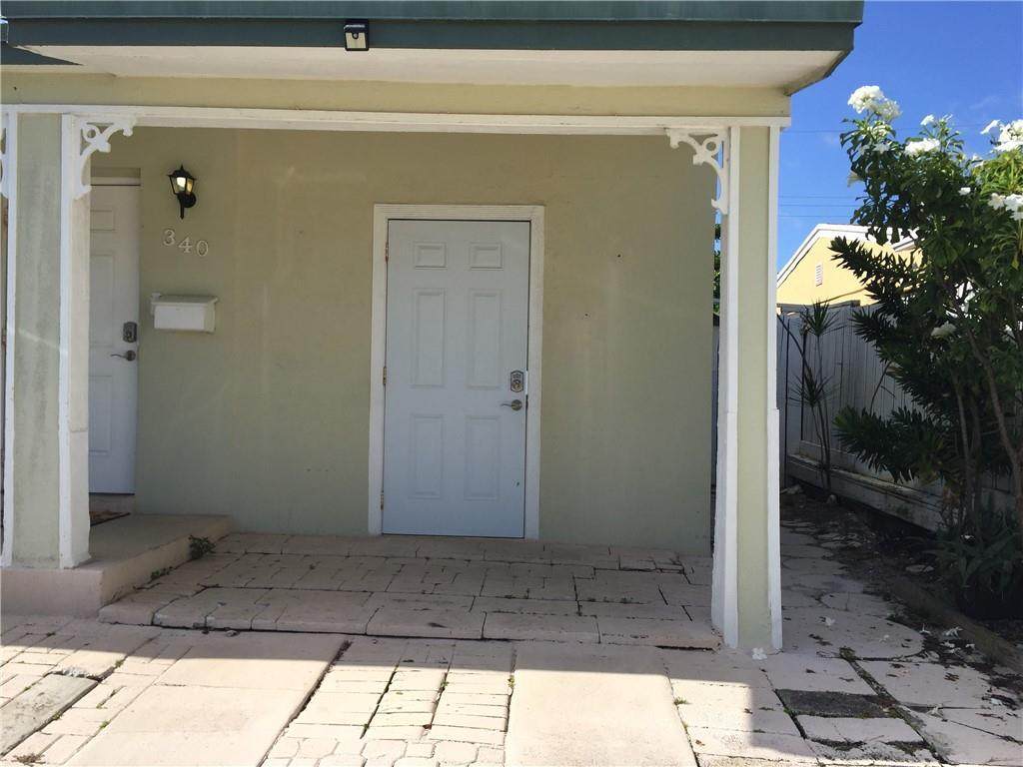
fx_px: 857
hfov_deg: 61.7
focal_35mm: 29
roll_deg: -0.9
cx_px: 512
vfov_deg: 48.2
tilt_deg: +0.1
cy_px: 384
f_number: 2.2
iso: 32
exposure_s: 1/2198
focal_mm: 4.15
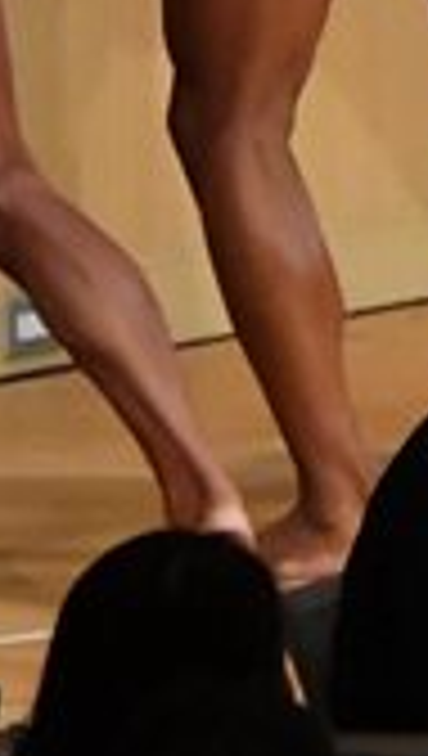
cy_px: -176
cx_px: 1453
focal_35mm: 973
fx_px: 19553
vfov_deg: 2.2
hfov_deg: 1.2
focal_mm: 135
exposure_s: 1/400
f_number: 5.6
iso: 10000
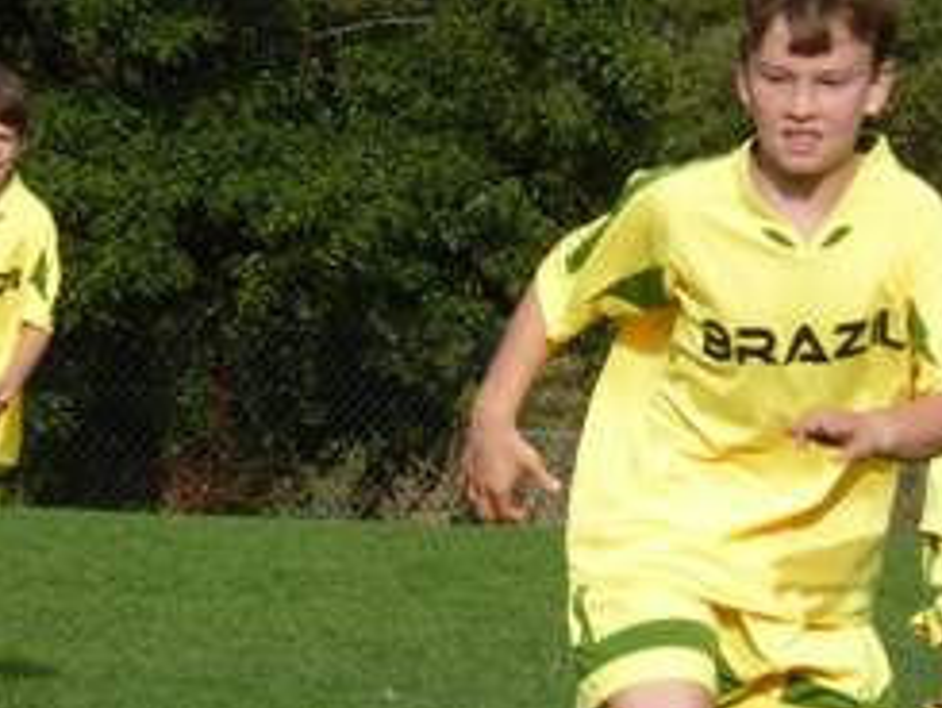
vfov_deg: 4.1
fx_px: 9992
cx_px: 577
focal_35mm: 367
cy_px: 389
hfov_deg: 5.4
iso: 80
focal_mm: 37
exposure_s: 1/400
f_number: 5.6
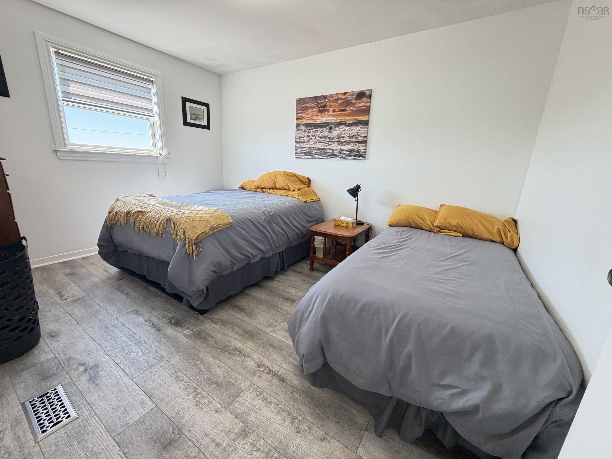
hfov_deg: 102.1
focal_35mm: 14
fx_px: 248
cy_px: 230
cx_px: 306
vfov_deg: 85.7
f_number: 2.2
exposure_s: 1/60
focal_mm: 2.22
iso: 200
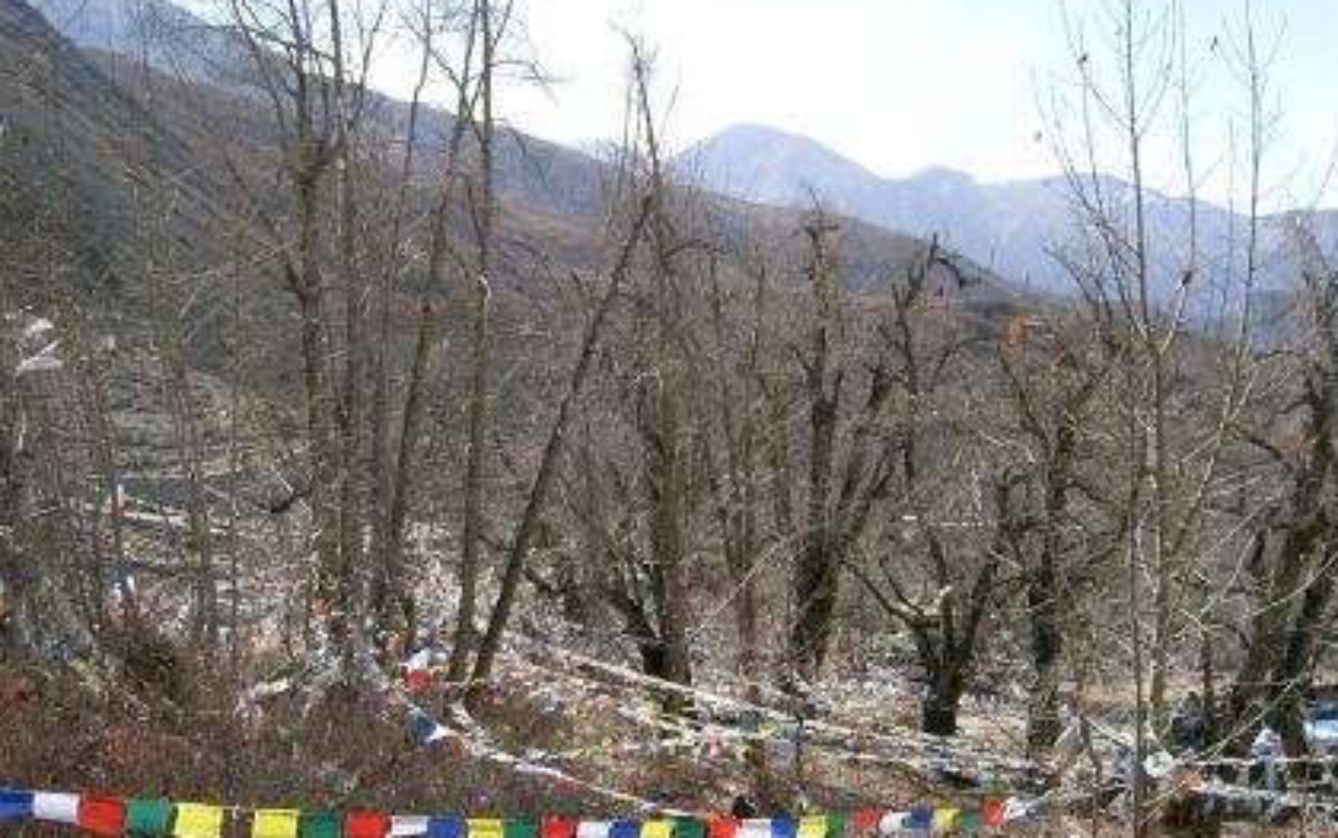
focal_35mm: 42
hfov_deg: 47.2
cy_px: 468
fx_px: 1532
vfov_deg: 30.6
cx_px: 674
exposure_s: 1/500
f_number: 4.8
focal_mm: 8
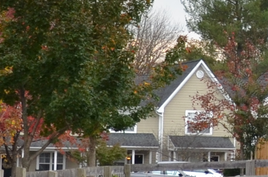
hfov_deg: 7.3
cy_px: 7
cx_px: 539
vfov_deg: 5.0
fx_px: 2021
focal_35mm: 272
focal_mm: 24
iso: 200
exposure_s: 1/250
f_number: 3.8
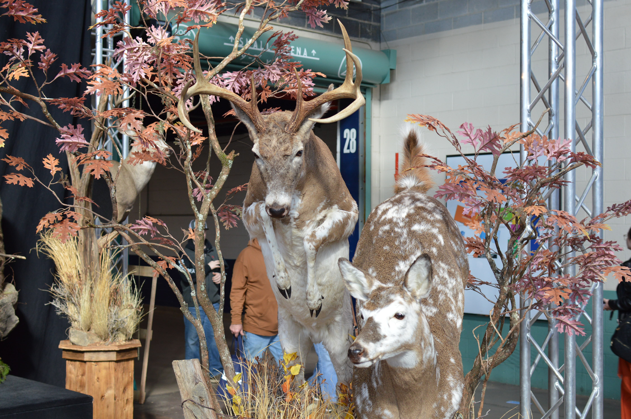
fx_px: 919
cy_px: 210
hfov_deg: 37.9
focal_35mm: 52
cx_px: 316
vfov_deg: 25.7
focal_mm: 35
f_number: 5
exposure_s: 1/100
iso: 400
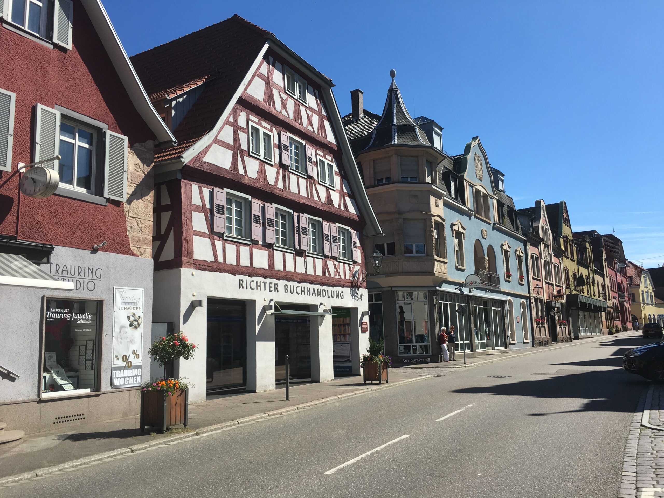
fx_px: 556
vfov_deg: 48.2
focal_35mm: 29
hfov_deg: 61.7
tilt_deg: +9.8
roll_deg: +2.6
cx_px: 332
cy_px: 249
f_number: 2.2
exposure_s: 1/1570
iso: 25
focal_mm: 4.15
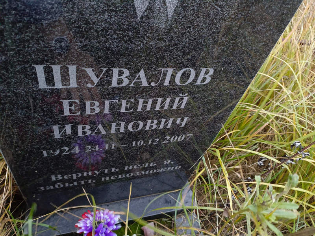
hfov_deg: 69.4
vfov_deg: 54.9
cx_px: 158
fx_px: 227
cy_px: 118
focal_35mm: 25
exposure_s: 1/33.3
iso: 1440
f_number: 1.69
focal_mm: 4.76
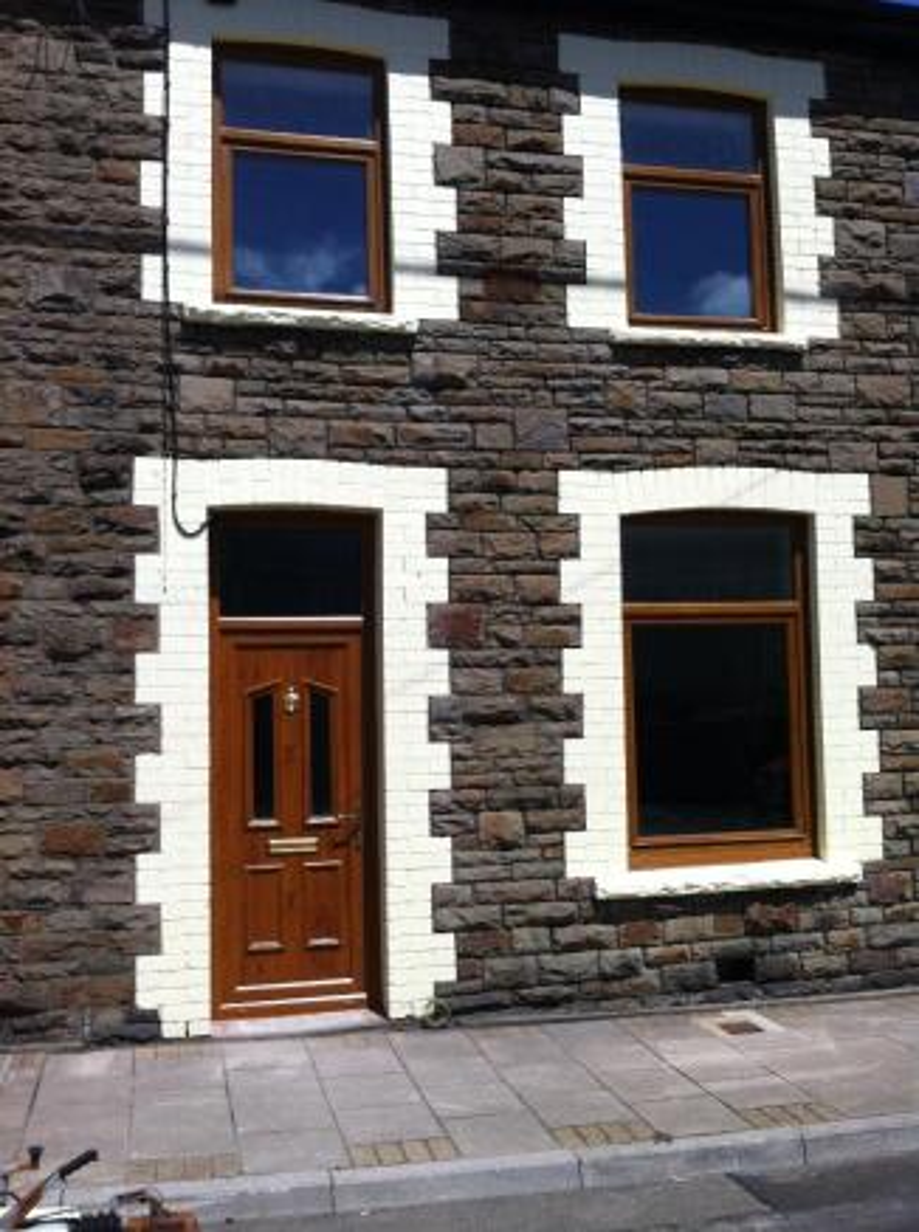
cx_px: 460
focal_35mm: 35
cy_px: 616
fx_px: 1243
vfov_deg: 52.7
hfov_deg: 40.6
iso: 80
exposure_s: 1/2320
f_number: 2.8
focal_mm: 3.85
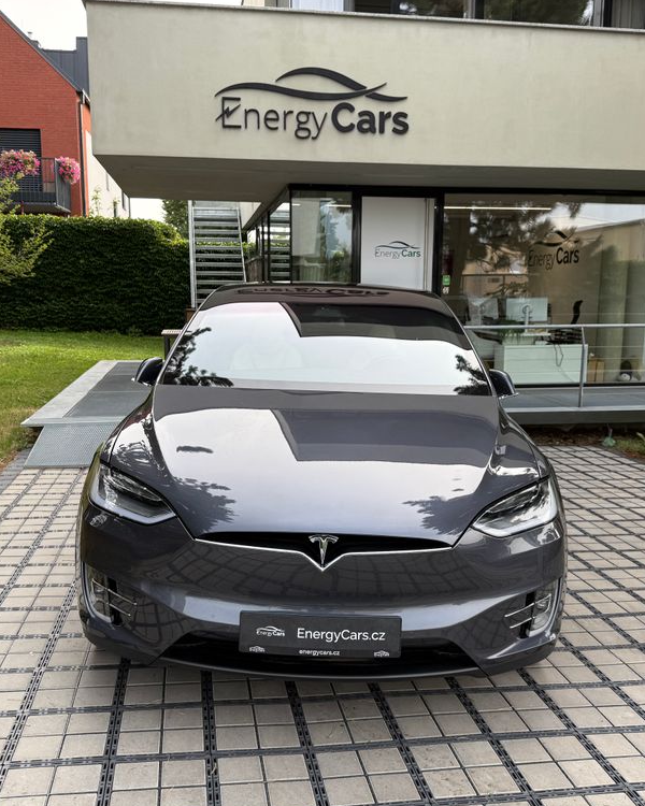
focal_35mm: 32
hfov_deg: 45.8
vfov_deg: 55.7
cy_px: 406
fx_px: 764
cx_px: 320
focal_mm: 6.76
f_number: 1.78
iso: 80
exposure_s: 1/622
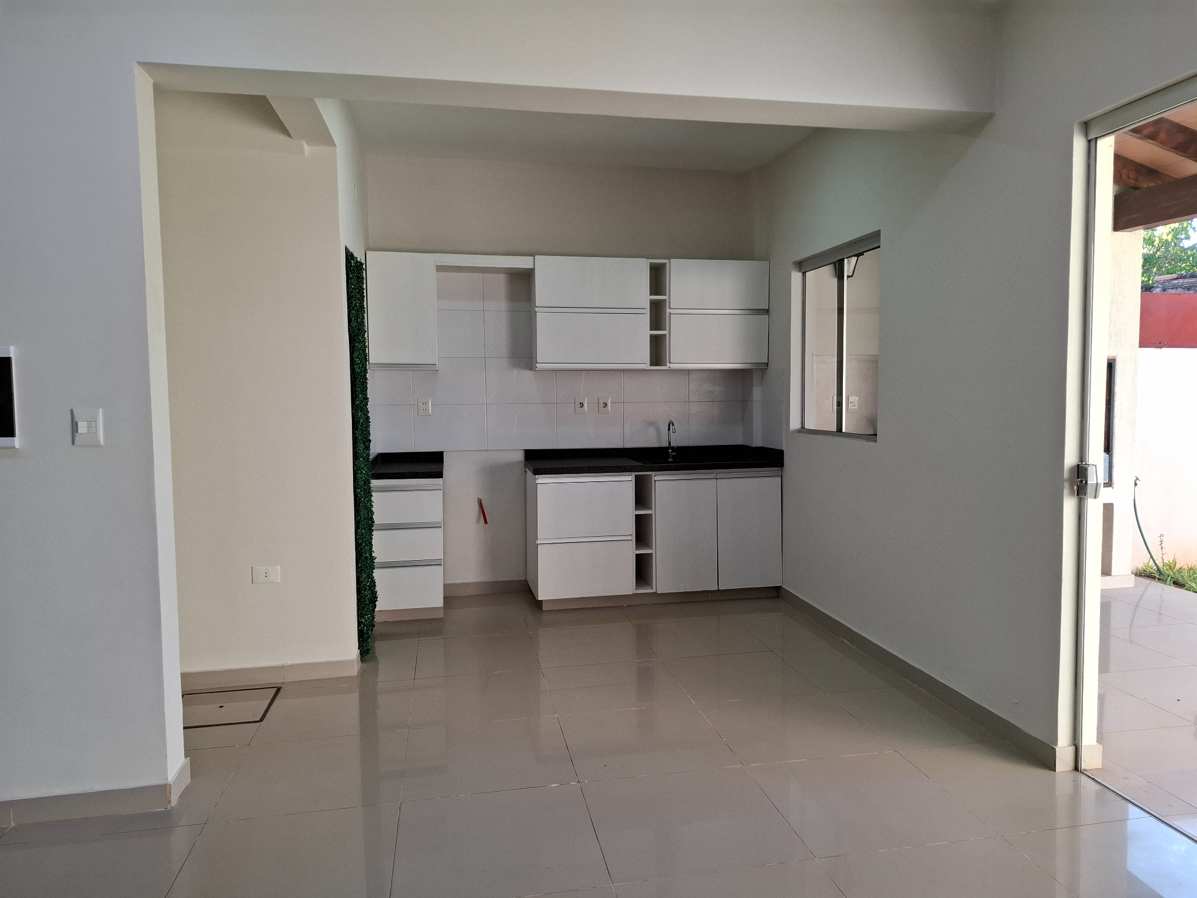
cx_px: 598
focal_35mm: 23
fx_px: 795
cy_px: 449
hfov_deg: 73.9
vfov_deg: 58.9
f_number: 1.8
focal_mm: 5.54
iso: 50
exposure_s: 1/100
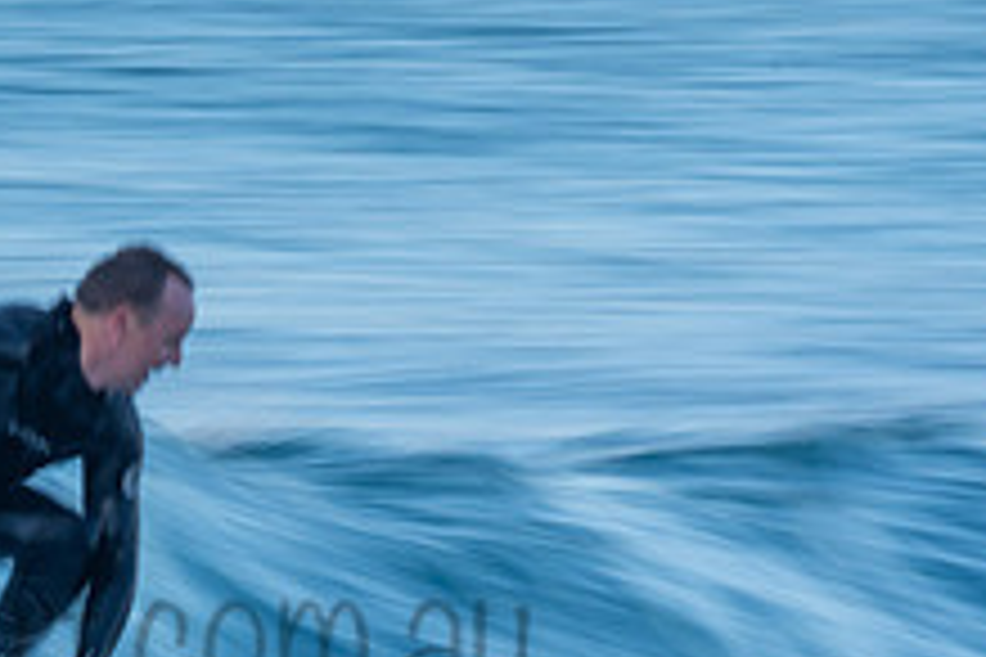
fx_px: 54417
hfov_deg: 1.0
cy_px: 583
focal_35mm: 1987
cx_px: 54
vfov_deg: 0.7
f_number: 20
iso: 100
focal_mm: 500
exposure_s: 1/20
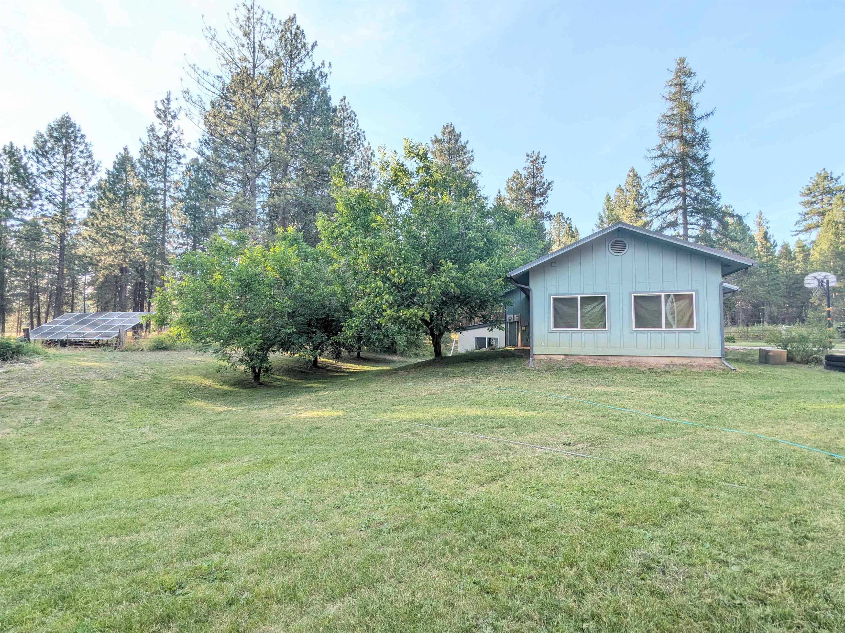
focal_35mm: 16
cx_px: 422
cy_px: 316
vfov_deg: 78.1
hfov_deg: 94.5
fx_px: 391
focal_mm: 2.35
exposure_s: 1/454
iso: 48
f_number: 2.2
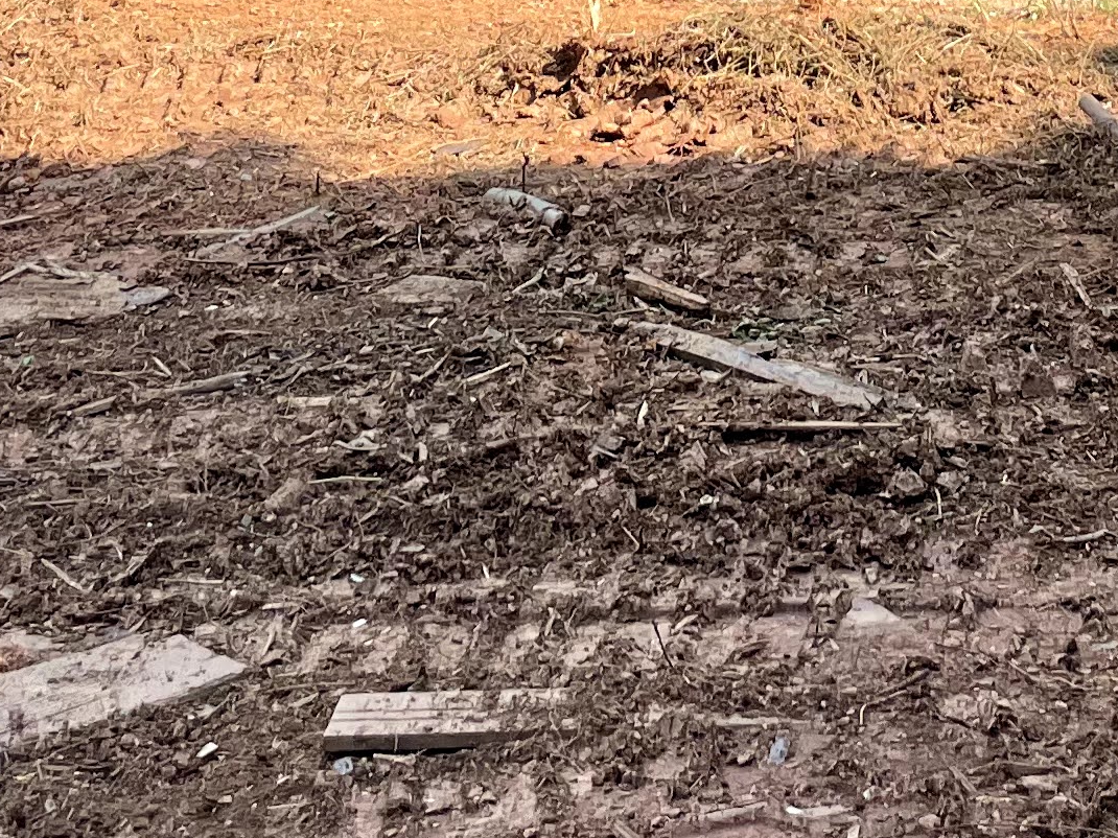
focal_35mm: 98
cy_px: -542
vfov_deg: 13.8
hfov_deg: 19.8
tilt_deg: -0.9
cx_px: 890
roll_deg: +0.7
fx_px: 3164
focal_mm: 4.2
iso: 32
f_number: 1.6
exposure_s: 1/1715
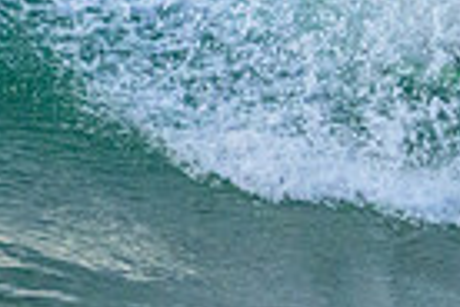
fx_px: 43071
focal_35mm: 3371
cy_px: -132
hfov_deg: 0.6
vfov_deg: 0.4
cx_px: 770
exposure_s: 1/1000
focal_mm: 800
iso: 7200
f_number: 11
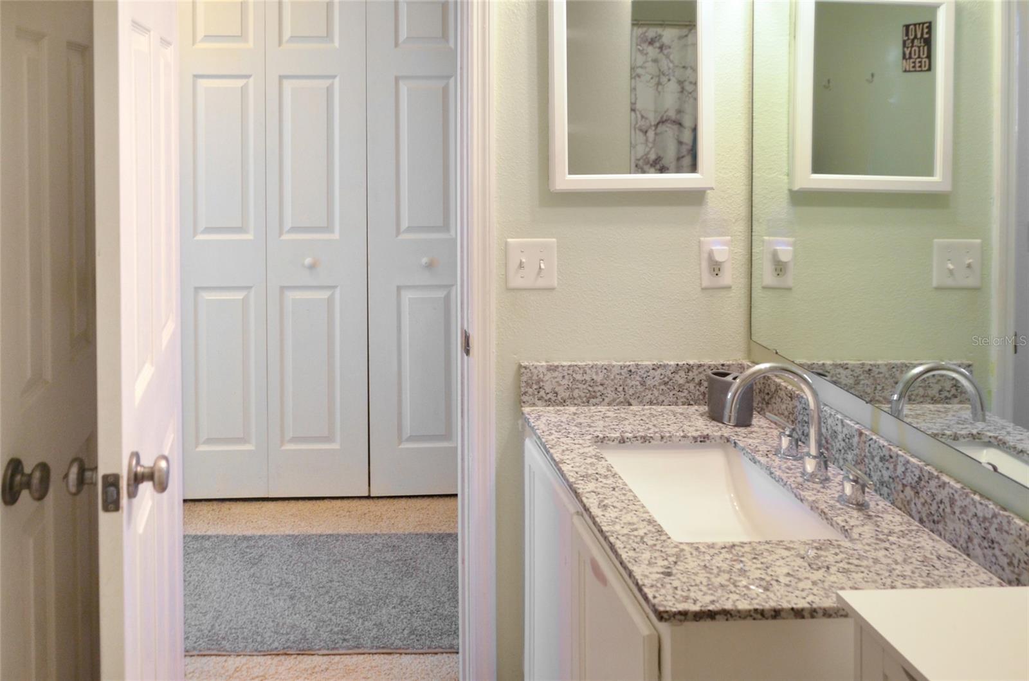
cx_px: 514
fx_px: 770
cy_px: 340
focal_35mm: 27
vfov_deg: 47.7
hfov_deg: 67.5
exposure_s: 1/40
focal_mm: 18
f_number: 3.5
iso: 800
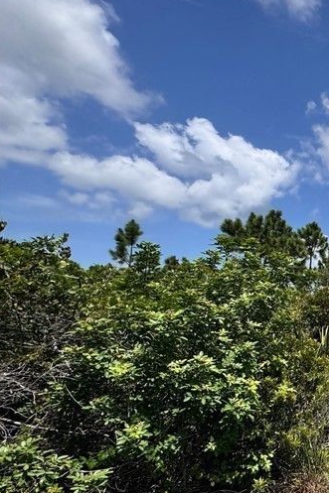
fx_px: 412
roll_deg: +0.2
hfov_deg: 27.8
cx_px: 503
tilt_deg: +6.1
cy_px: 274
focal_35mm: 30
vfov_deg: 61.8
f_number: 2.2
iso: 50
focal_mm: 2.22
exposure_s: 1/3546
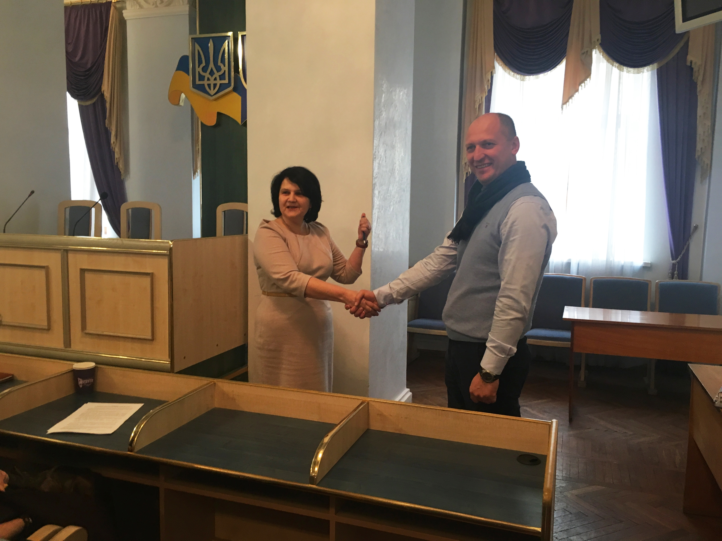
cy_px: 270
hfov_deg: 61.7
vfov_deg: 48.2
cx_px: 361
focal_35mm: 29
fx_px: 605
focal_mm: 4.15
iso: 125
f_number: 2.2
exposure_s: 1/33
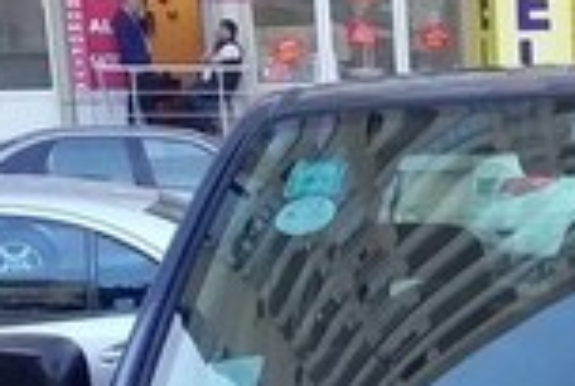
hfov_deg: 18.4
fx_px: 1680
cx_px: 685
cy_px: 503
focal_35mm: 105
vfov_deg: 12.7
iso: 125
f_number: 2.2
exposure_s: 1/50
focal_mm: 3.3
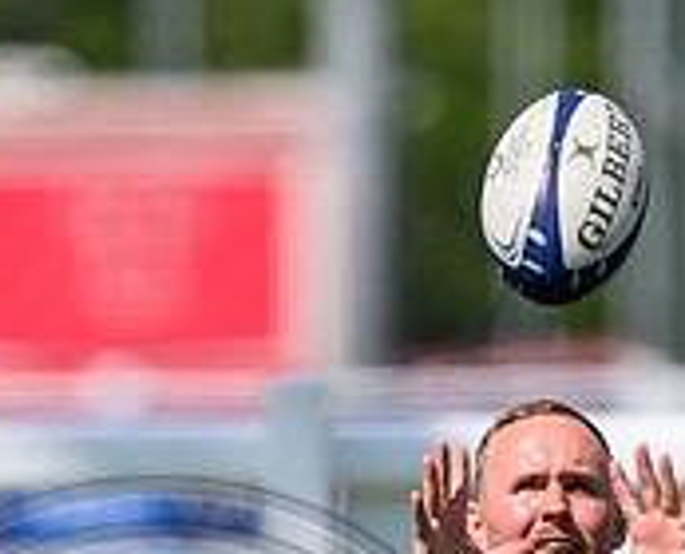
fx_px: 35944
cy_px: 845
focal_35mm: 1765
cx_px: 145
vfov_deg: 0.9
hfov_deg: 1.1
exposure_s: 1/5000
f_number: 3.2
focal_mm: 400
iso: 250
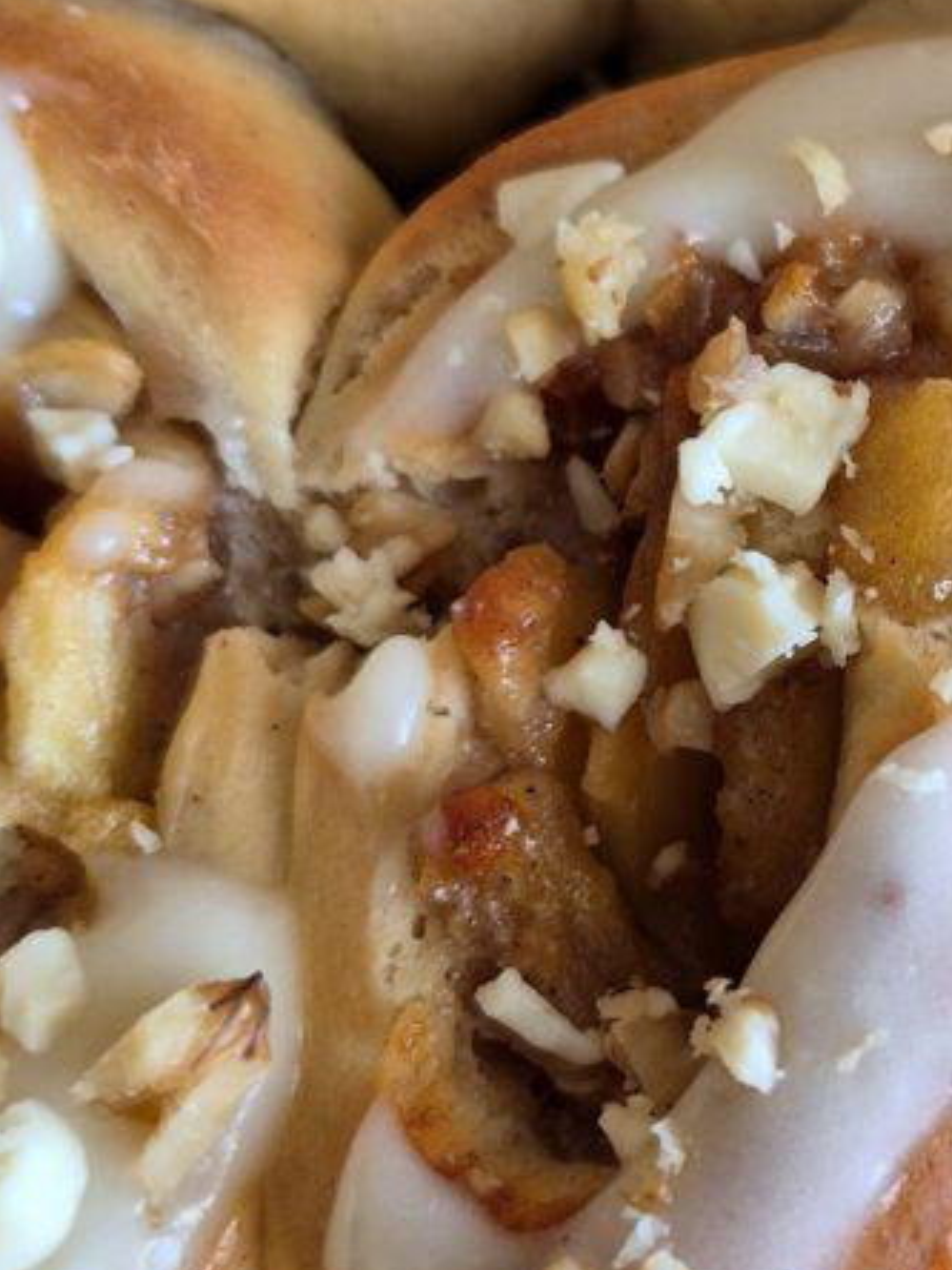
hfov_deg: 25.8
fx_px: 1943
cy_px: 604
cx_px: 1001
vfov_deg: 36.2
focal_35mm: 53
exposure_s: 1/50
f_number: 1.8
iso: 32
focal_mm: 5.4
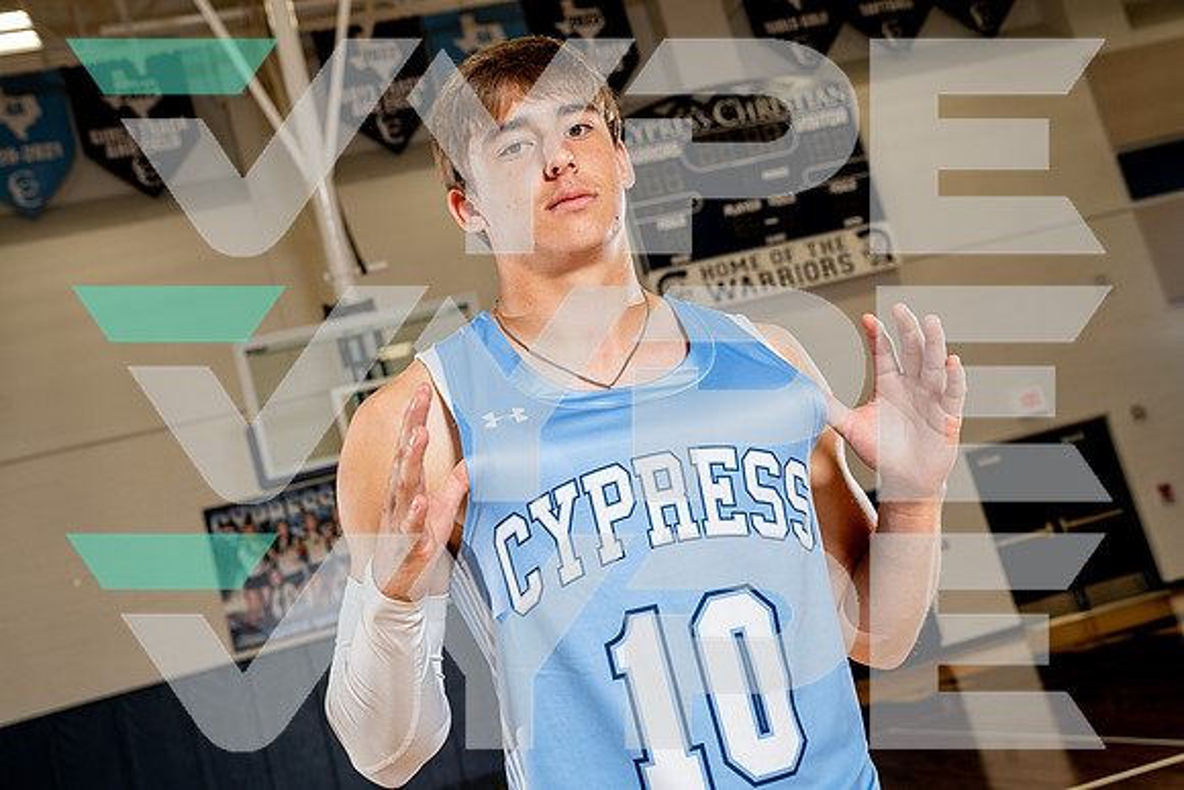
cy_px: 395
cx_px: 592
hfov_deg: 46.4
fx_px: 1382
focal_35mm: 42
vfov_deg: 31.9
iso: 400
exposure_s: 1/250
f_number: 5.6
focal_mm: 42
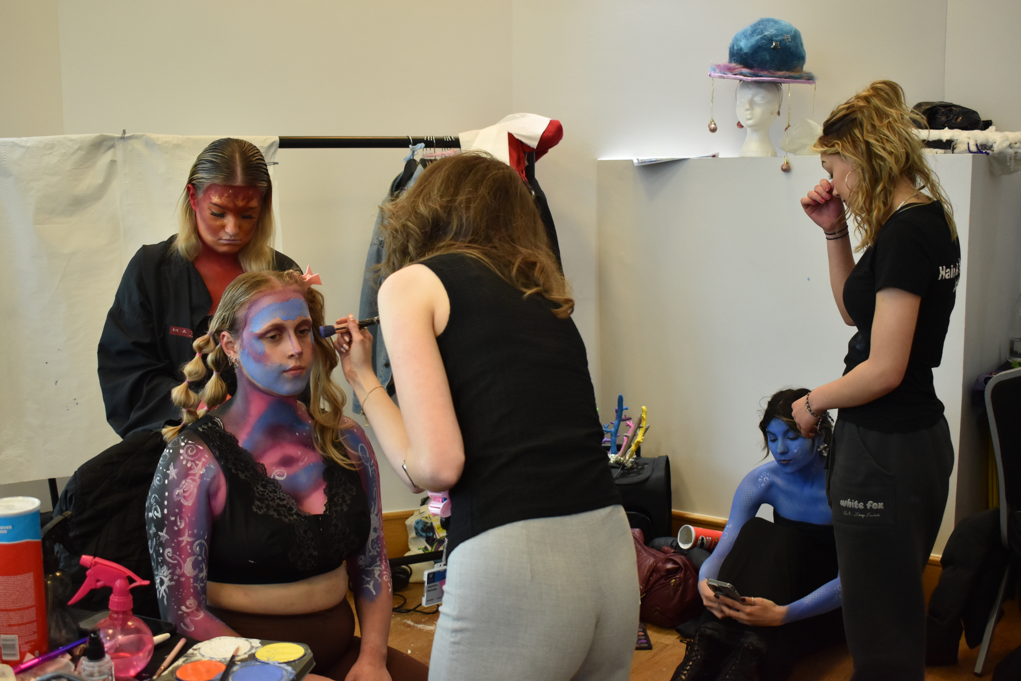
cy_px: 340
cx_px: 510
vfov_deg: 31.9
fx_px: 1191
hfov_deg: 46.4
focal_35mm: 42
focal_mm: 28
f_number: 4.2
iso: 900
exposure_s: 1/60
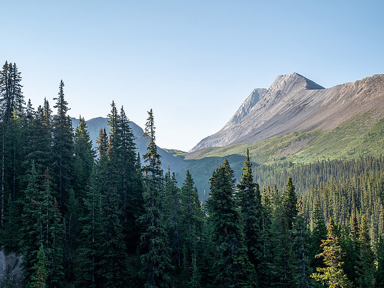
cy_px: 144
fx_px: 555
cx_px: 192
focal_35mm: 50
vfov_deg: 29.1
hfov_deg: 38.2
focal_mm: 25
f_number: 8
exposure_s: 1/250
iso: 200
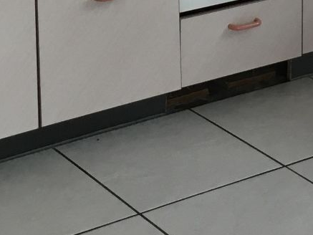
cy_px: -264
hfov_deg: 14.5
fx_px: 1230
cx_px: 171
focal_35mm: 136
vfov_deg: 10.0
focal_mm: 4.15
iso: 40
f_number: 2.2
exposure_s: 1/33
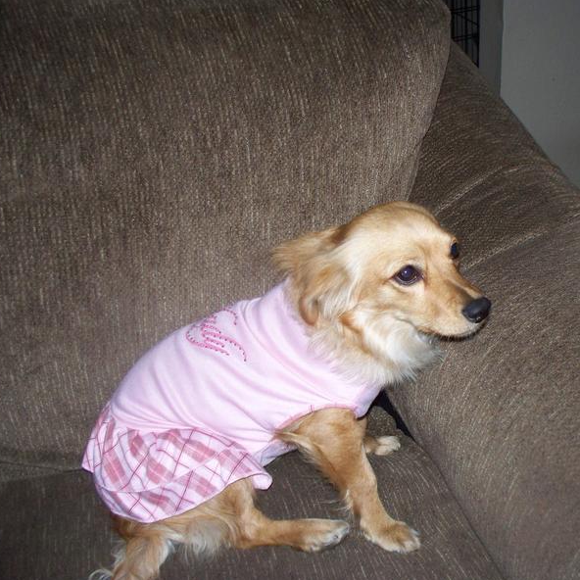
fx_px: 815
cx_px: 377
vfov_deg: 39.2
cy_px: 291
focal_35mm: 43
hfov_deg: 38.8
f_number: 2.8
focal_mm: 7.54
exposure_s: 1/30
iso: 200
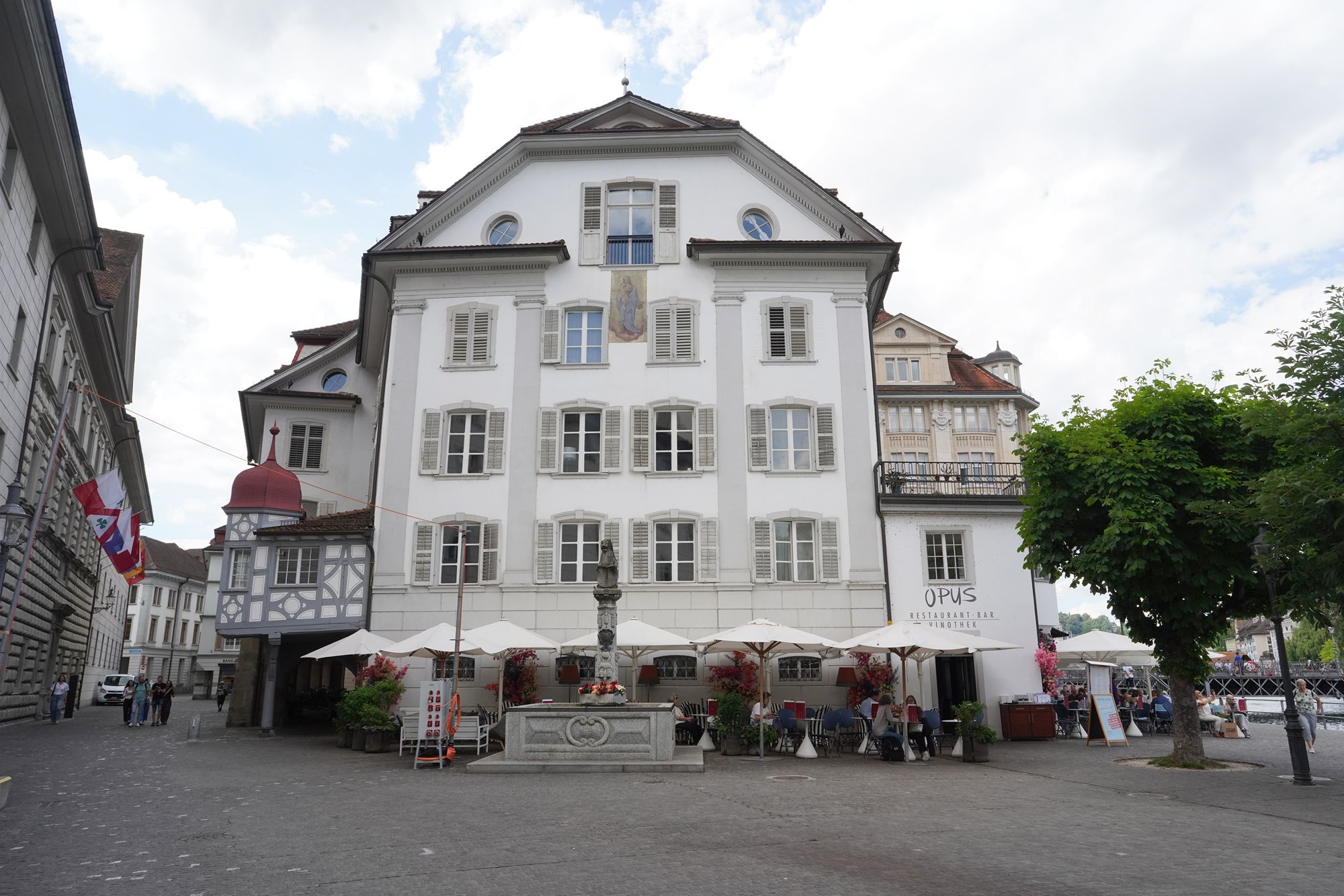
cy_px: 448
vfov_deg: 53.1
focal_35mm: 24
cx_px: 672
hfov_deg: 73.7
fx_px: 896
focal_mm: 24
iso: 500
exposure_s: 1/320
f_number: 13
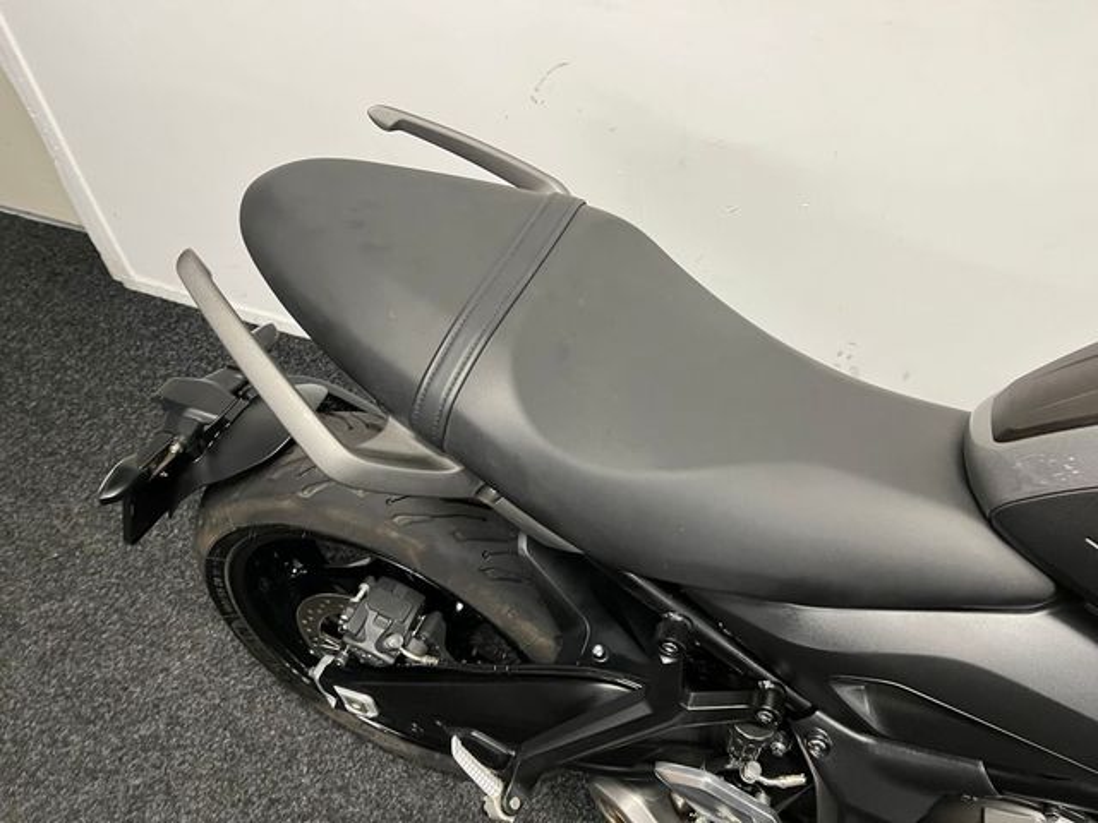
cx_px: 549
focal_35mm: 26
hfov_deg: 67.3
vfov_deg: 53.1
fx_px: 825
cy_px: 412
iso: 160
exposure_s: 1/50
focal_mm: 5.1
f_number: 1.6
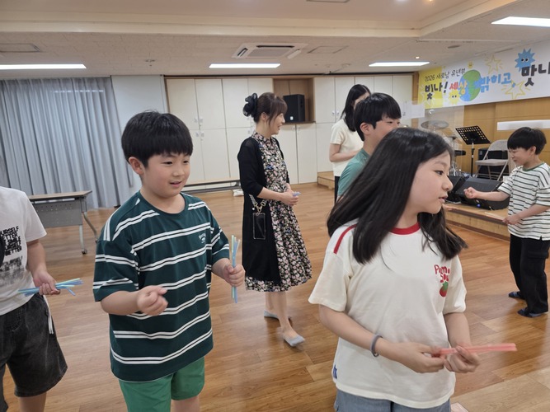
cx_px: 275
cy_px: 206
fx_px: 365
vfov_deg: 58.9
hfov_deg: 73.9
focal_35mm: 23
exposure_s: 1/120
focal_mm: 6.3
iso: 200
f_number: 1.7
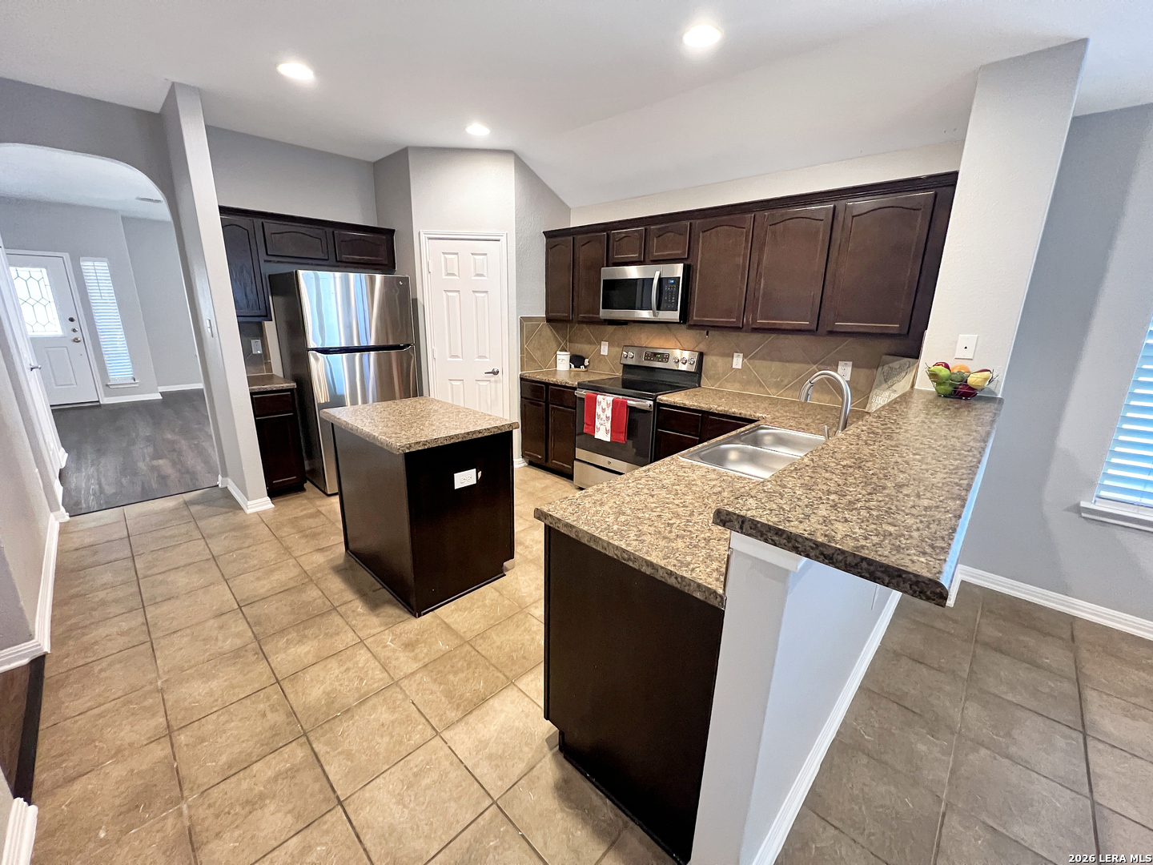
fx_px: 433
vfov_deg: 89.9
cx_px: 576
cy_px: 432
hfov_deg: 106.2
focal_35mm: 13
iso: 500
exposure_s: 1/60
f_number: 1.8
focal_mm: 1.57
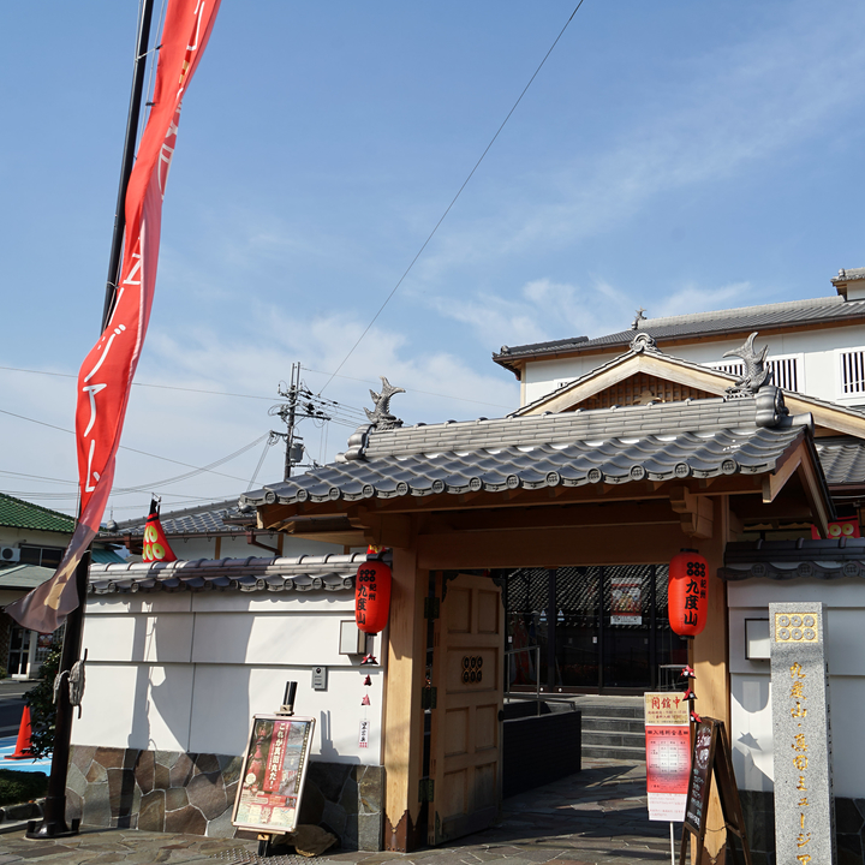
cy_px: 472
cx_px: 568
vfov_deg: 48.4
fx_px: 961
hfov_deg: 47.7
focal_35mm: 34
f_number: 9
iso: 100
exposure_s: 1/400
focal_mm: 24
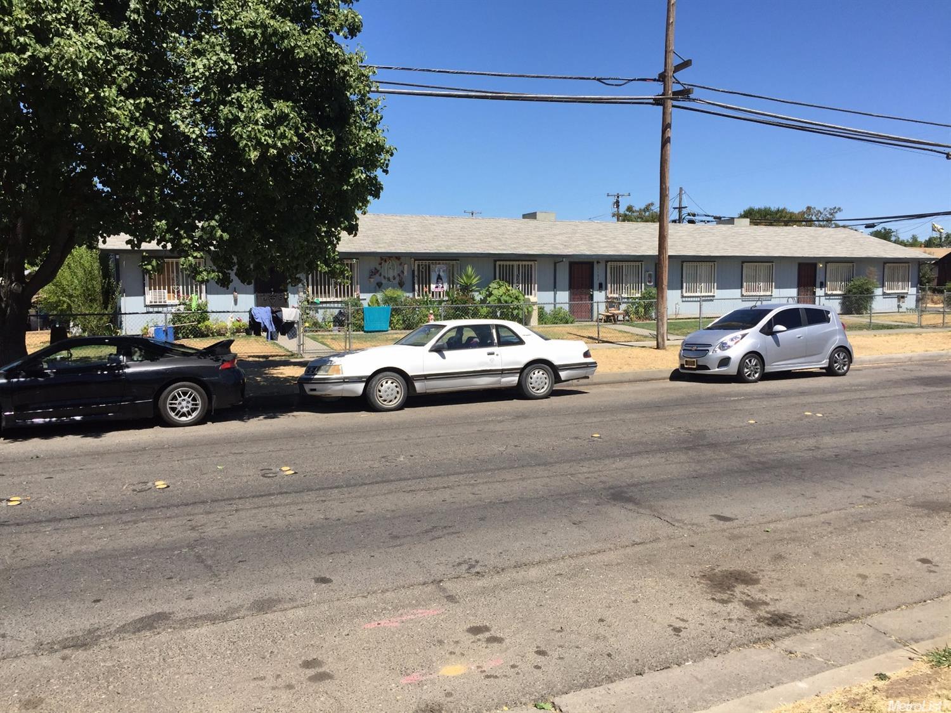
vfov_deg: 48.2
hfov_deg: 61.7
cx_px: 476
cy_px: 356
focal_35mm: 29
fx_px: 796
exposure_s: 1/2198
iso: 32
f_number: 2.2
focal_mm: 4.15
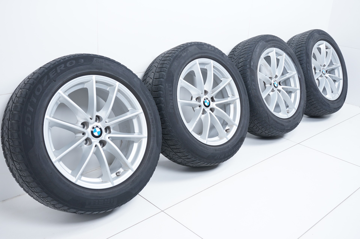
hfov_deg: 53.2
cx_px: 180
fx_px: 360
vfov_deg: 36.8
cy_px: 120
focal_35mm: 36
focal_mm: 36
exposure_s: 1/100
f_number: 7.1
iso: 250
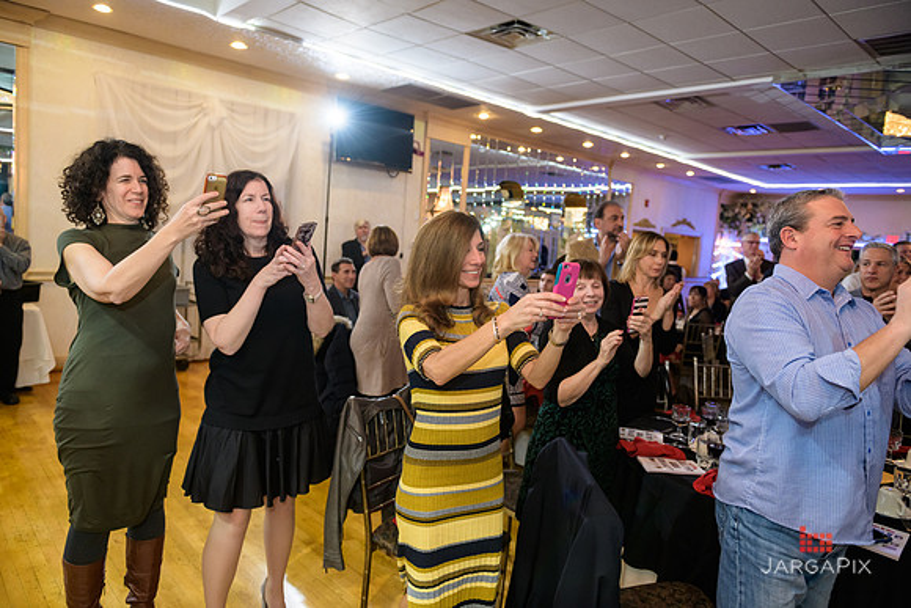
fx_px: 607
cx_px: 456
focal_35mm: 24
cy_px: 304
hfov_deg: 73.7
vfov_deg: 53.2
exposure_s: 1/125
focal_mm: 24
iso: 1000
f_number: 3.2
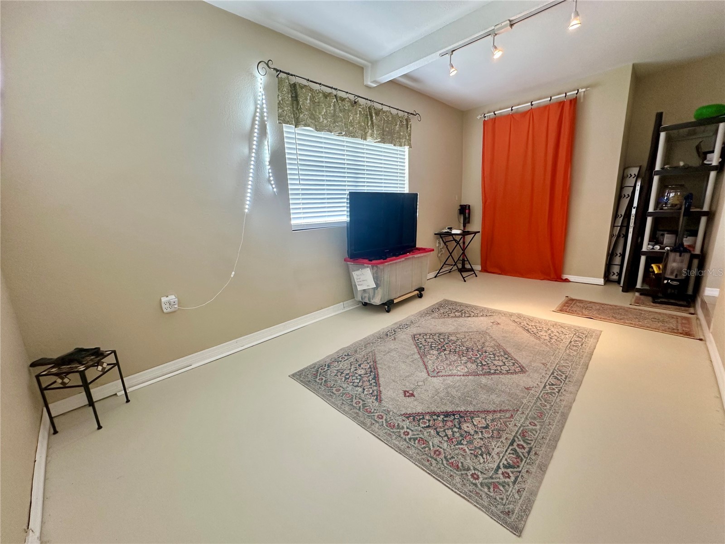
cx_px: 362
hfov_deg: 102.1
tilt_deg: -12.6
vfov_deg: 85.7
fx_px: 293
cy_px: 272
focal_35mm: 14
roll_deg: +1.8
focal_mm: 2.22
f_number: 2.2
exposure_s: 1/60
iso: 160
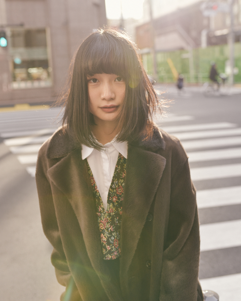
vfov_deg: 45.6
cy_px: 121
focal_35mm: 40
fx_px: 357
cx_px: 120
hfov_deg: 37.3
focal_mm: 35
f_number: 3.5
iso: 100
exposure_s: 1/400
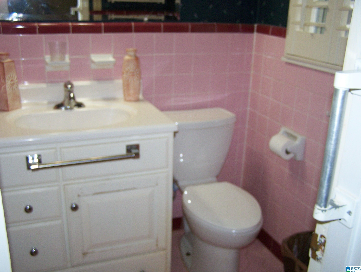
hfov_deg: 48.9
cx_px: 180
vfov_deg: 37.8
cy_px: 136
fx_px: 397
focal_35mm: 38
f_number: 2.8
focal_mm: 6.3
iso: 160
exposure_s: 1/60
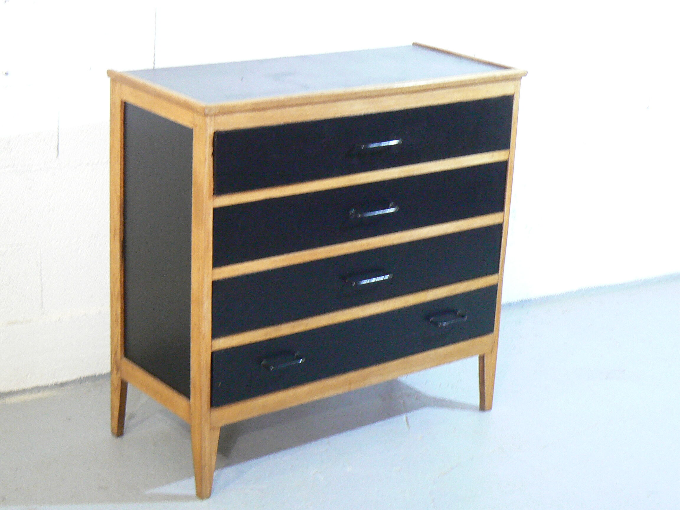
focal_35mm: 68
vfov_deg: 21.6
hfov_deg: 28.6
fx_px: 1336
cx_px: 340
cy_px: 255
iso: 200
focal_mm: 9.3
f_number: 3.2
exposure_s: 1/10
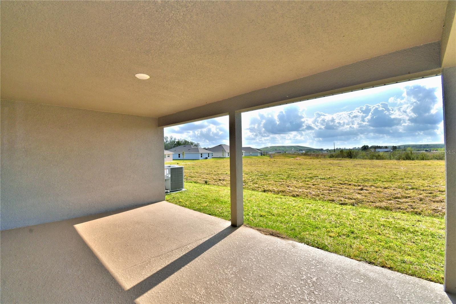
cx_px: 228
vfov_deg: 77.3
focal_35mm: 15
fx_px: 190
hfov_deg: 100.4
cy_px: 152
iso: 100
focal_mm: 10
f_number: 13
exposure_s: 1/250
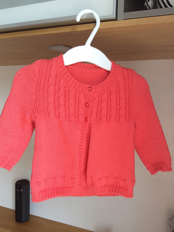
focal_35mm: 32
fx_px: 215
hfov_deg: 44.1
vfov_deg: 56.9
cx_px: 87
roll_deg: +0.4
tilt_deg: -3.3
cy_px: 116
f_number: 2.4
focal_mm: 3.3
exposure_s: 1/50
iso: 32
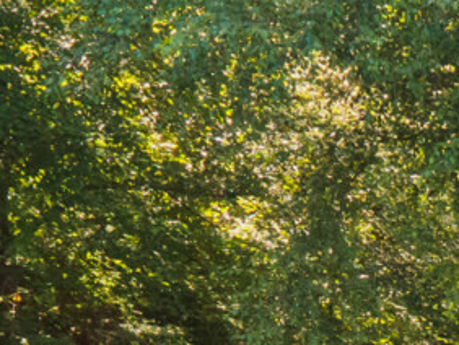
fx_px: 2256
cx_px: 1078
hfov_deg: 10.2
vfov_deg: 8.0
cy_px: 876
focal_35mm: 170
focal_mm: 4.5
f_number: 2.8
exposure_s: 1/100
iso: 100
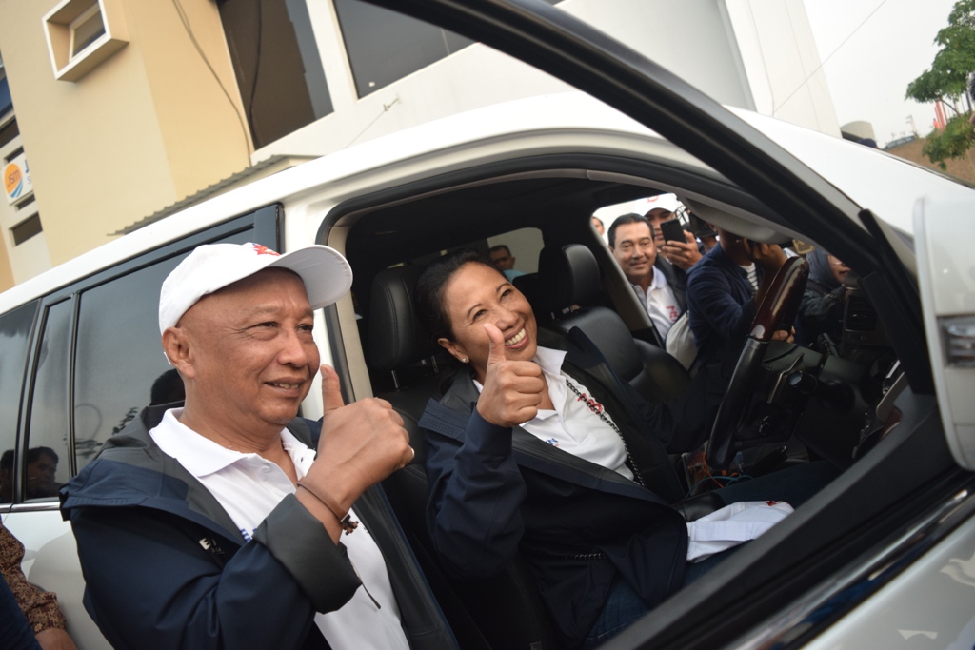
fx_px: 731
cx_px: 488
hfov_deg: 67.4
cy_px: 325
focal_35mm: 27
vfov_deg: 47.9
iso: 800
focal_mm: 18
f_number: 3.5
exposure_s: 1/400
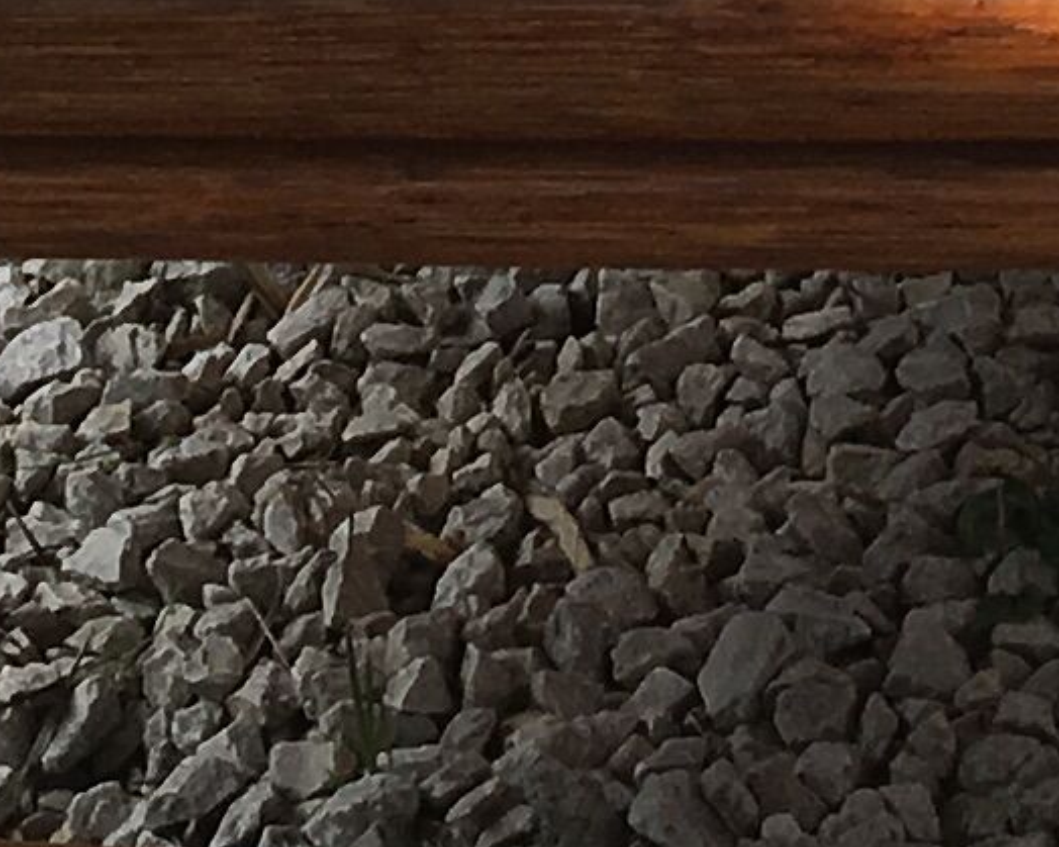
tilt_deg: -10.5
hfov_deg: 8.6
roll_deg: -0.5
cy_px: -1316
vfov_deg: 6.7
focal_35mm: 218
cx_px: 1752
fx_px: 6831
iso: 25
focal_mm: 4.15
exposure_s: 1/416
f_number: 2.2
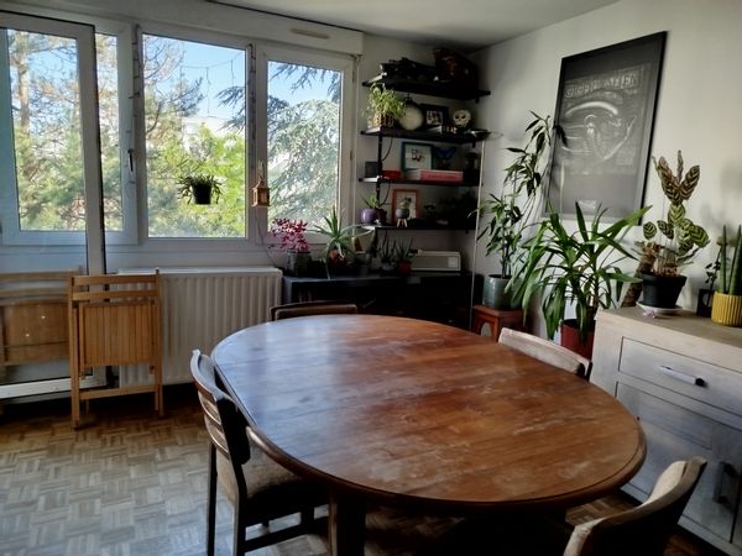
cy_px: 278
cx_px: 371
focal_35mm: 24
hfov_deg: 71.6
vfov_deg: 56.8
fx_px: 514
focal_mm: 5.31
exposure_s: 1/100
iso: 100
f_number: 1.7
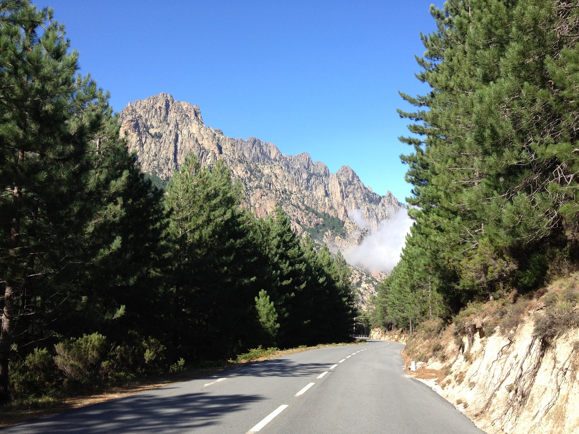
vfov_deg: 40.7
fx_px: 585
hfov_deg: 52.6
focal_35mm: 35
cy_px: 217
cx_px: 290
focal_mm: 4.28
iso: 64
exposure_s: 1/824
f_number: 2.4
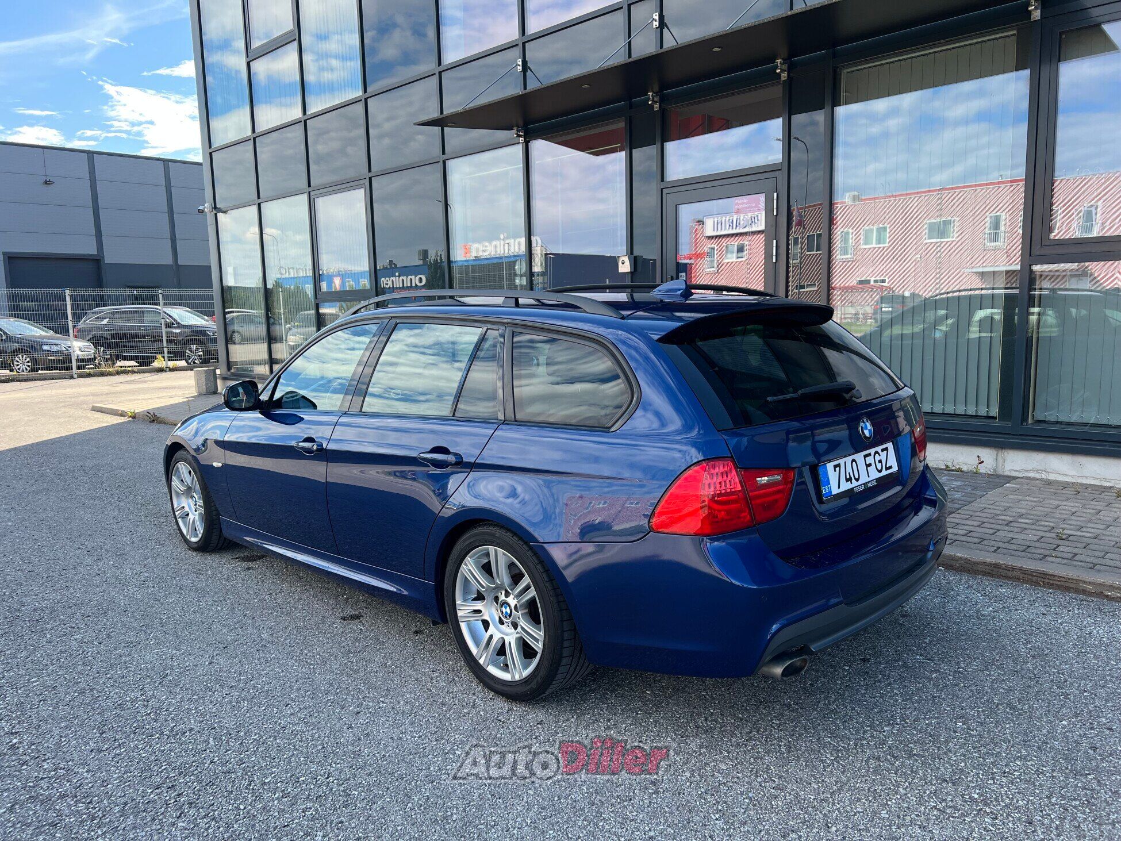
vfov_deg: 53.1
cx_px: 560
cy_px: 420
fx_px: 842
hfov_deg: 67.3
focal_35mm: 26
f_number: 1.5
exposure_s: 1/873
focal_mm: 5.7
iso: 50
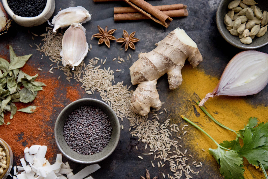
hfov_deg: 29.6
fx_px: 506
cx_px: 123
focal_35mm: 68
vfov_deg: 20.0
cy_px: 95
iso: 1250
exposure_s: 1/400
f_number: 2.8
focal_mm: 58
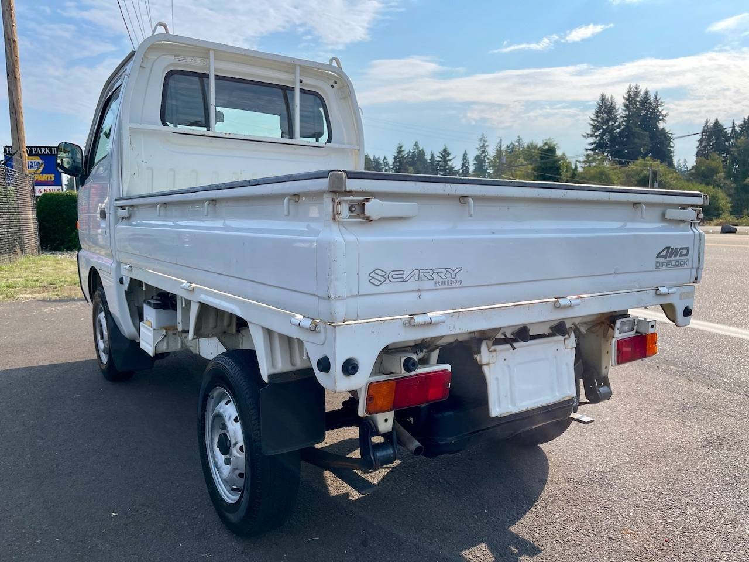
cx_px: 374
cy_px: 281
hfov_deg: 69.4
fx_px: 541
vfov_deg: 54.9
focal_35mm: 25
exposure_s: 1/2387
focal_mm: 5.1
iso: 32
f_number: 1.6
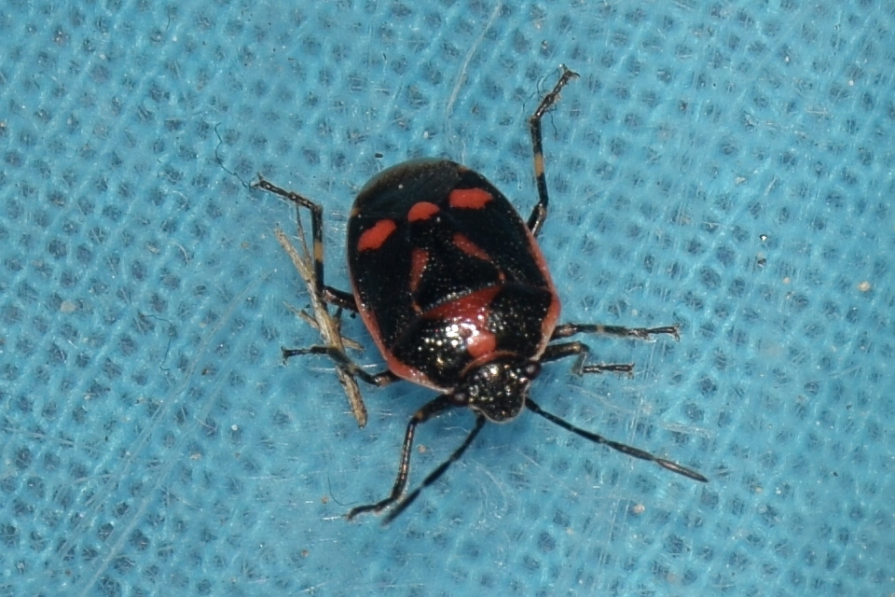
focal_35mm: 210
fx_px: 5220
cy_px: 298
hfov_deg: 9.8
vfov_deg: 6.5
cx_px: 448
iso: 100
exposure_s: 1/160
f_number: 13
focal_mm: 140
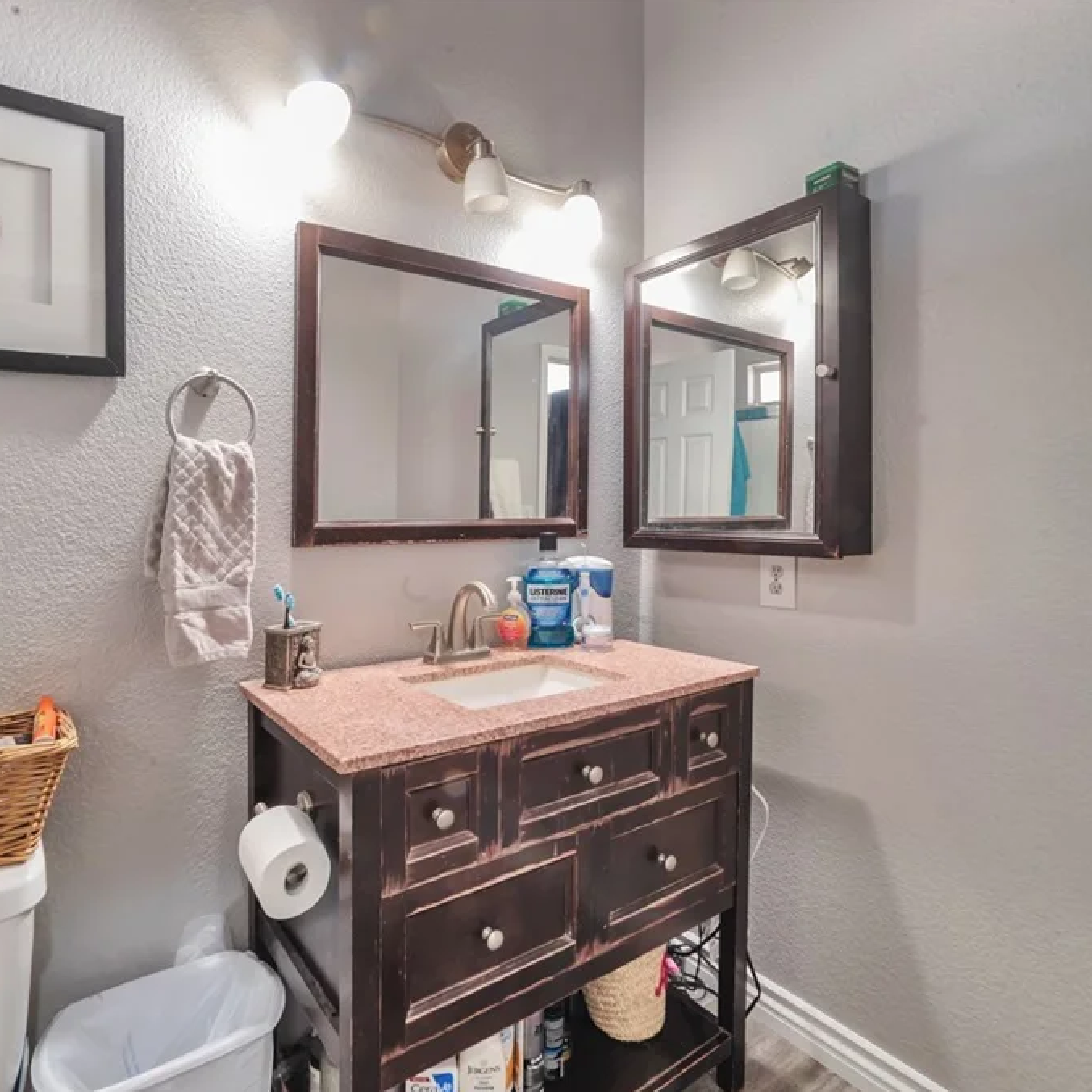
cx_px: 423
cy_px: 548
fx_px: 642
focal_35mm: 18
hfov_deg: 79.5
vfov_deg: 80.7
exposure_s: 1.3
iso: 100
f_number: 16
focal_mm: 14
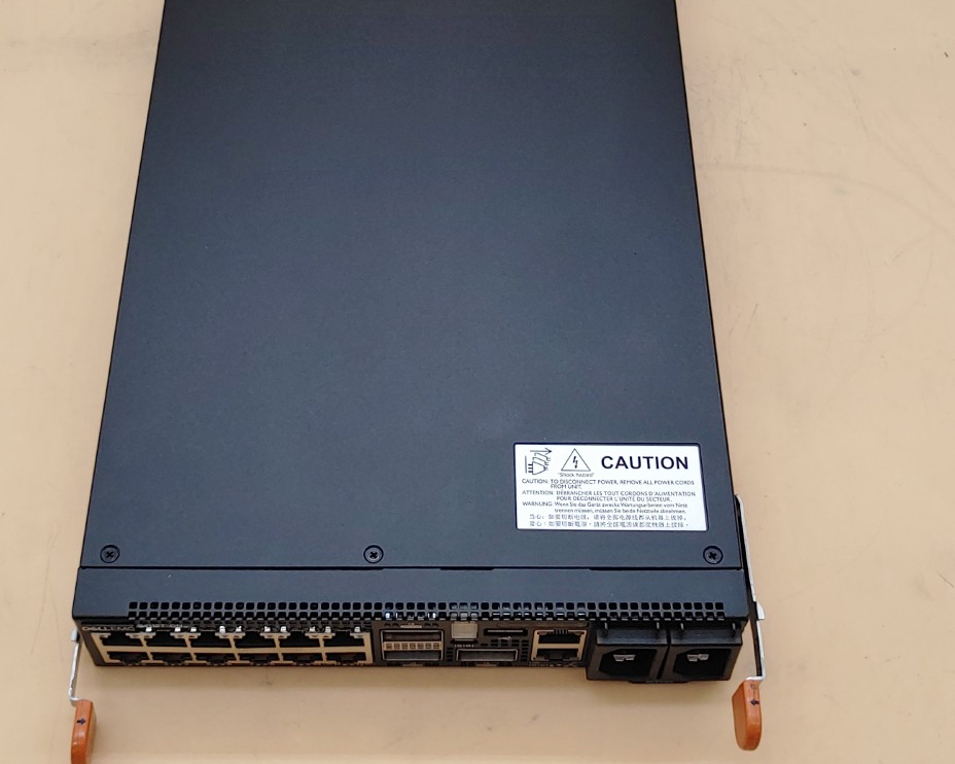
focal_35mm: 50
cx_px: 445
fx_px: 1413
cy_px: 251
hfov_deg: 37.3
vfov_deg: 30.0
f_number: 1.8
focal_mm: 4.36
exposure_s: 1/154
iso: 50
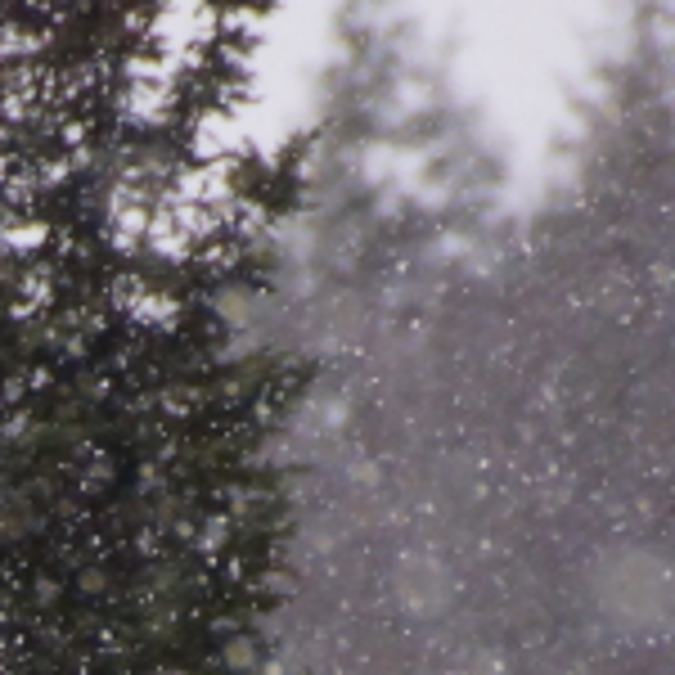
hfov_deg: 0.8
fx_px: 46880
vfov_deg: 0.8
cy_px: 1022
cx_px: -425
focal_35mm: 2125
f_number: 6.3
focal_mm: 250
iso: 1000
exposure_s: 1/400
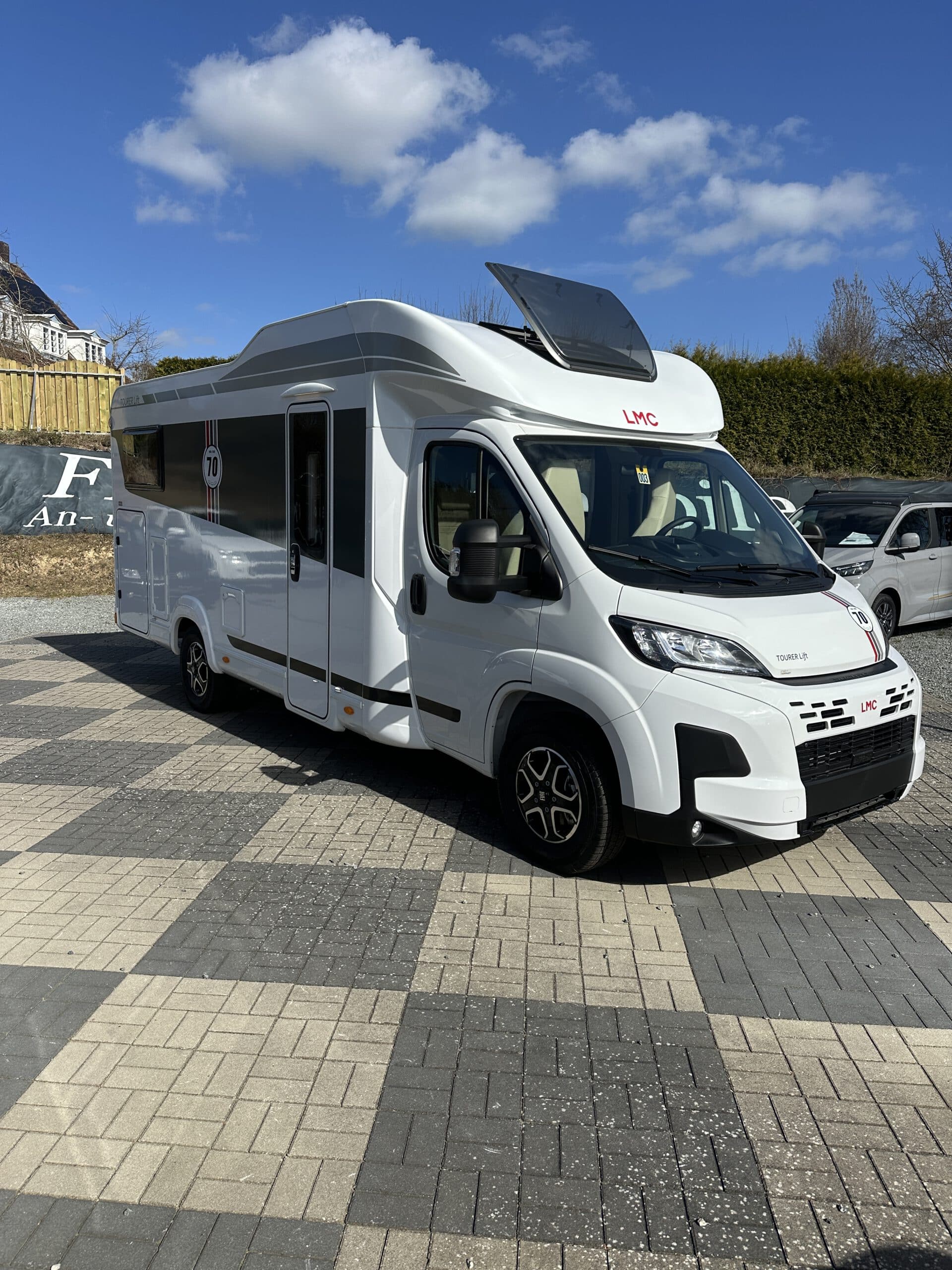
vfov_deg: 71.6
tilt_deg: -7.7
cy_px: 635
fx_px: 880
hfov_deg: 56.8
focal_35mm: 24
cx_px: 476
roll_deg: -1.3
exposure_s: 1/7042
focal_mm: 6.86
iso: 80
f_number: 1.78
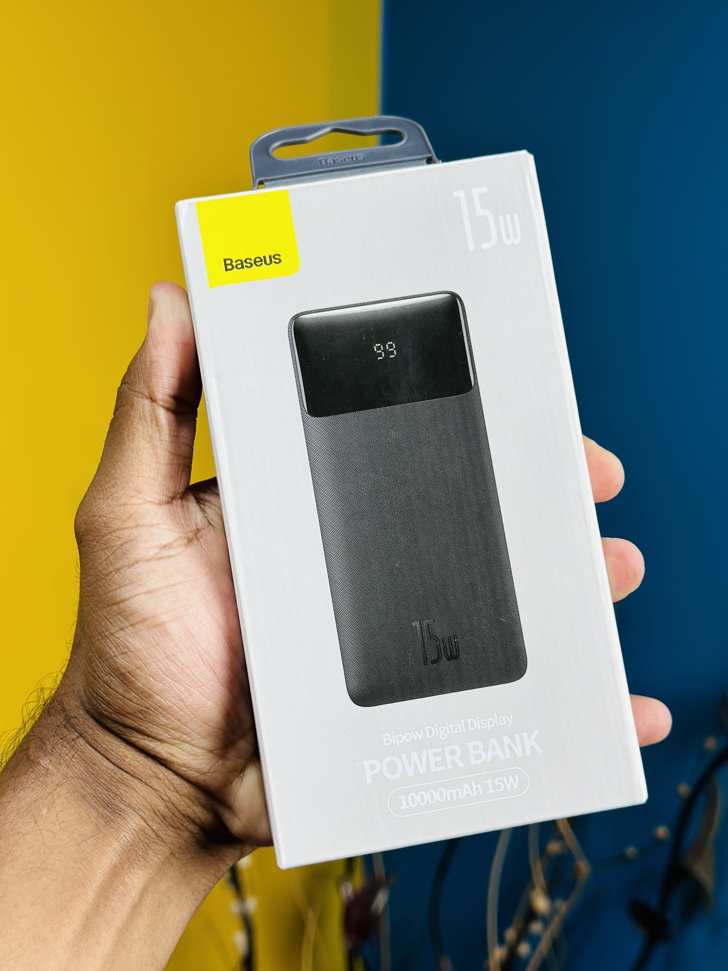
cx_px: 364
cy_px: 486
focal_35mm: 48
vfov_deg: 39.7
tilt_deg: -2.6
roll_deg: -0.8
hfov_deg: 30.3
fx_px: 1346
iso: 64
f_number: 1.78
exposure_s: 1/137
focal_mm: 6.86
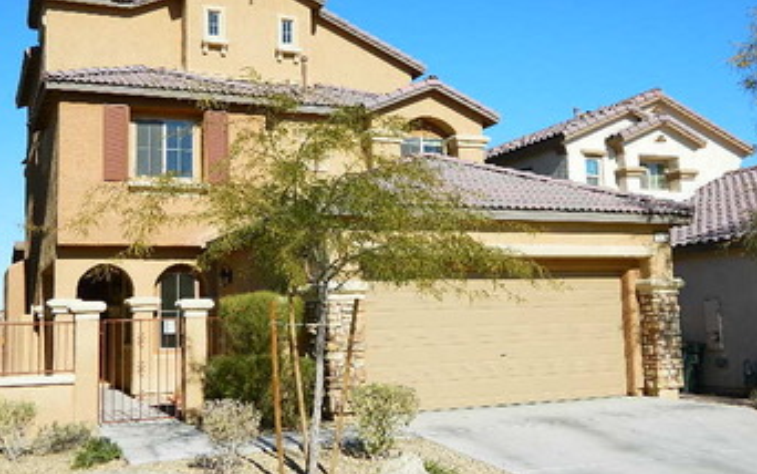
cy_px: 217
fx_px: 908
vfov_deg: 29.2
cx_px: 381
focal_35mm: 44
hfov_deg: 45.3
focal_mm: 7.3
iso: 80
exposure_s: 1/800
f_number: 3.5
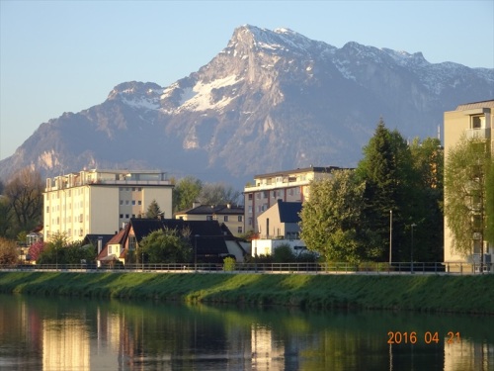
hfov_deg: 14.2
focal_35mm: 139
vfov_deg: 10.7
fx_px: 1984
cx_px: 247
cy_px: 186
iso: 160
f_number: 5.6
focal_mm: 23.73
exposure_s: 1/160
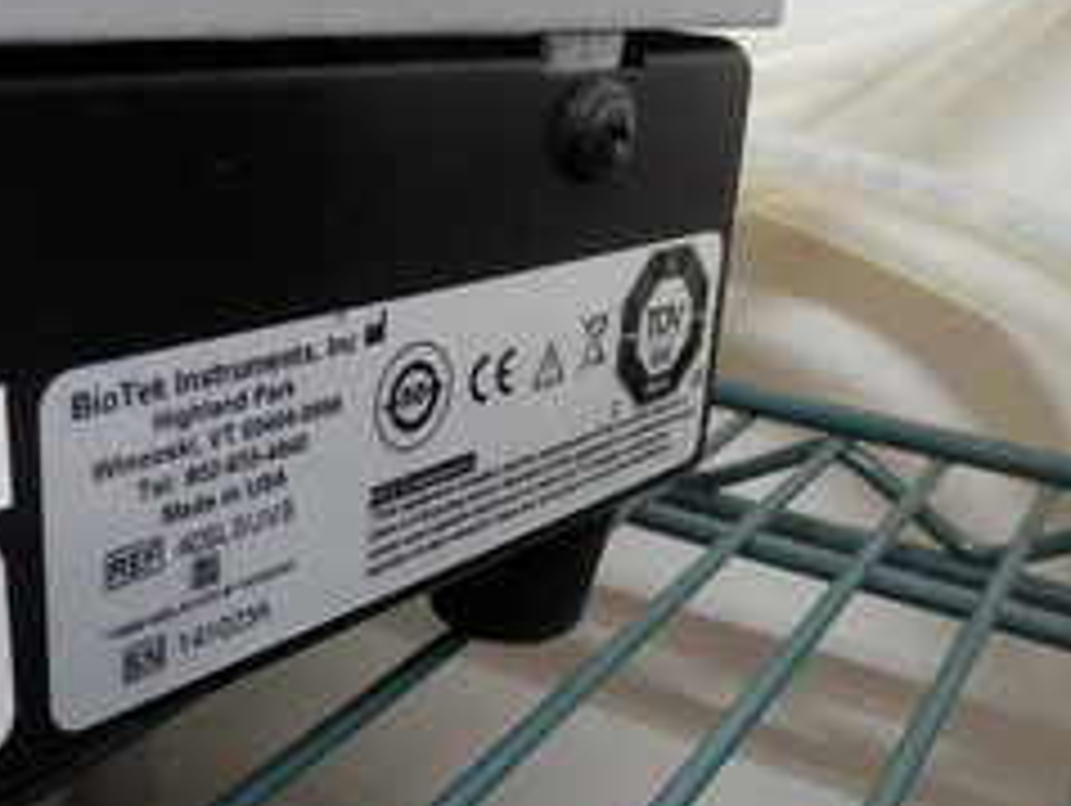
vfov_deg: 34.4
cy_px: 396
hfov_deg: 44.7
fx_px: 1301
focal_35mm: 42
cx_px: 468
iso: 200
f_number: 3
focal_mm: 4.5
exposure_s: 1/13
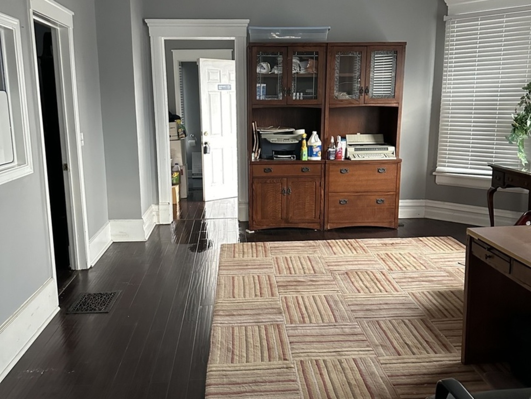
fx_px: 368
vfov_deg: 56.8
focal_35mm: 24
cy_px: 200
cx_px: 266
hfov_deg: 71.6
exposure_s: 1/58
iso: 1000
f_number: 1.78
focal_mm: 6.86
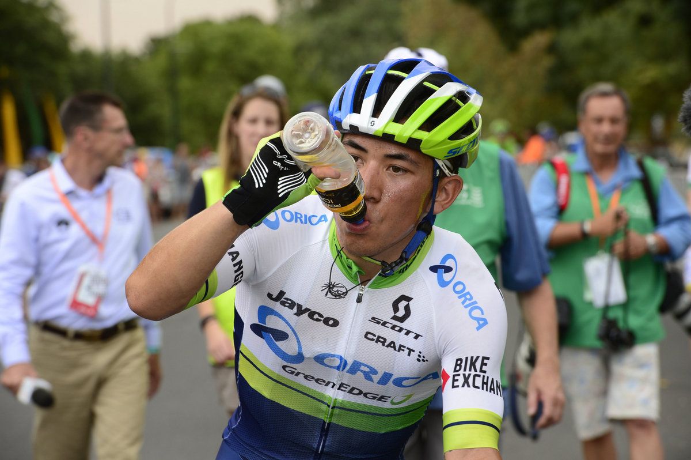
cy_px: 230
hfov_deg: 10.3
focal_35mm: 200
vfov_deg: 6.9
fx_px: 3836
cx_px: 346
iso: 400
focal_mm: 200
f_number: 11
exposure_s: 1/250
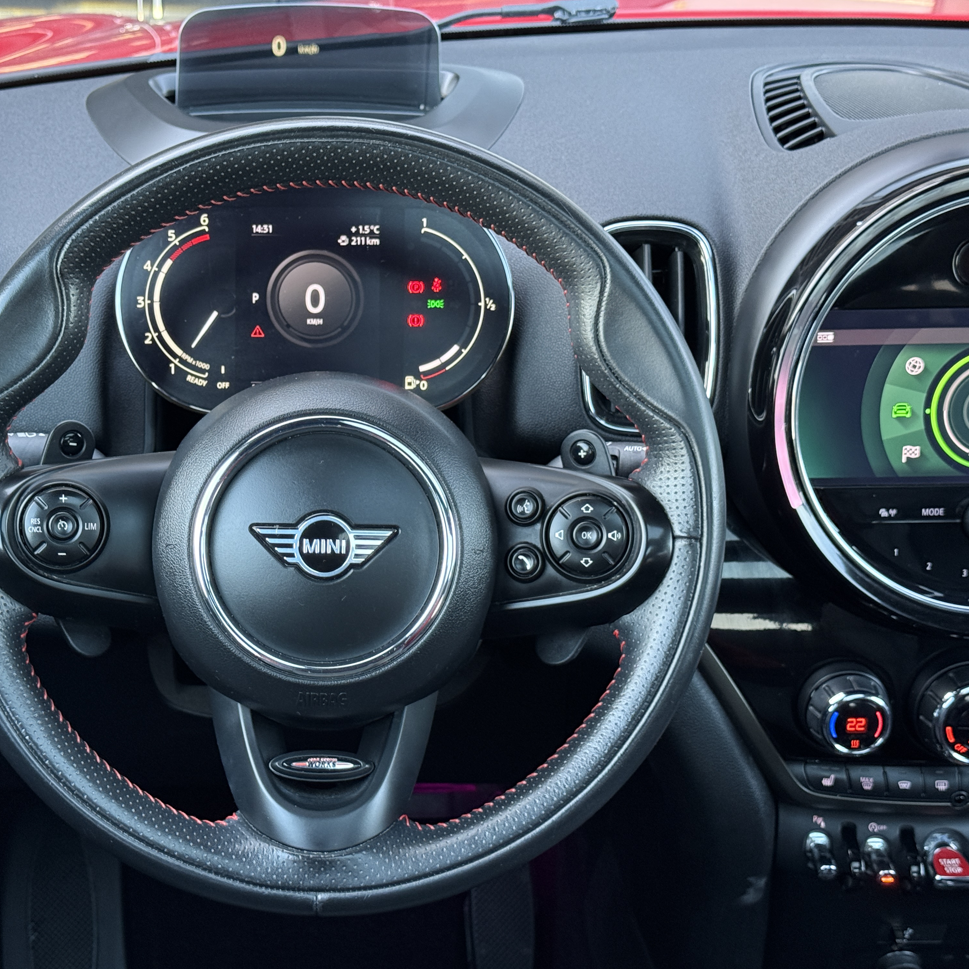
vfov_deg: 30.0
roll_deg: -1.3
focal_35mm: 57
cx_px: 339
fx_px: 1805
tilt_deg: -23.8
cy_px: 485
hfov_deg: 29.9
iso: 250
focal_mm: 6.76
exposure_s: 1/60
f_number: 1.78
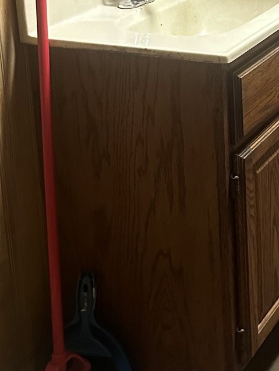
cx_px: 343
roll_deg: +2.1
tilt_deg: -9.9
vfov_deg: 23.5
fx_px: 827
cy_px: -51
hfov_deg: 18.1
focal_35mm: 77
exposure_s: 1/60
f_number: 1.78
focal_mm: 6.86
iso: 640
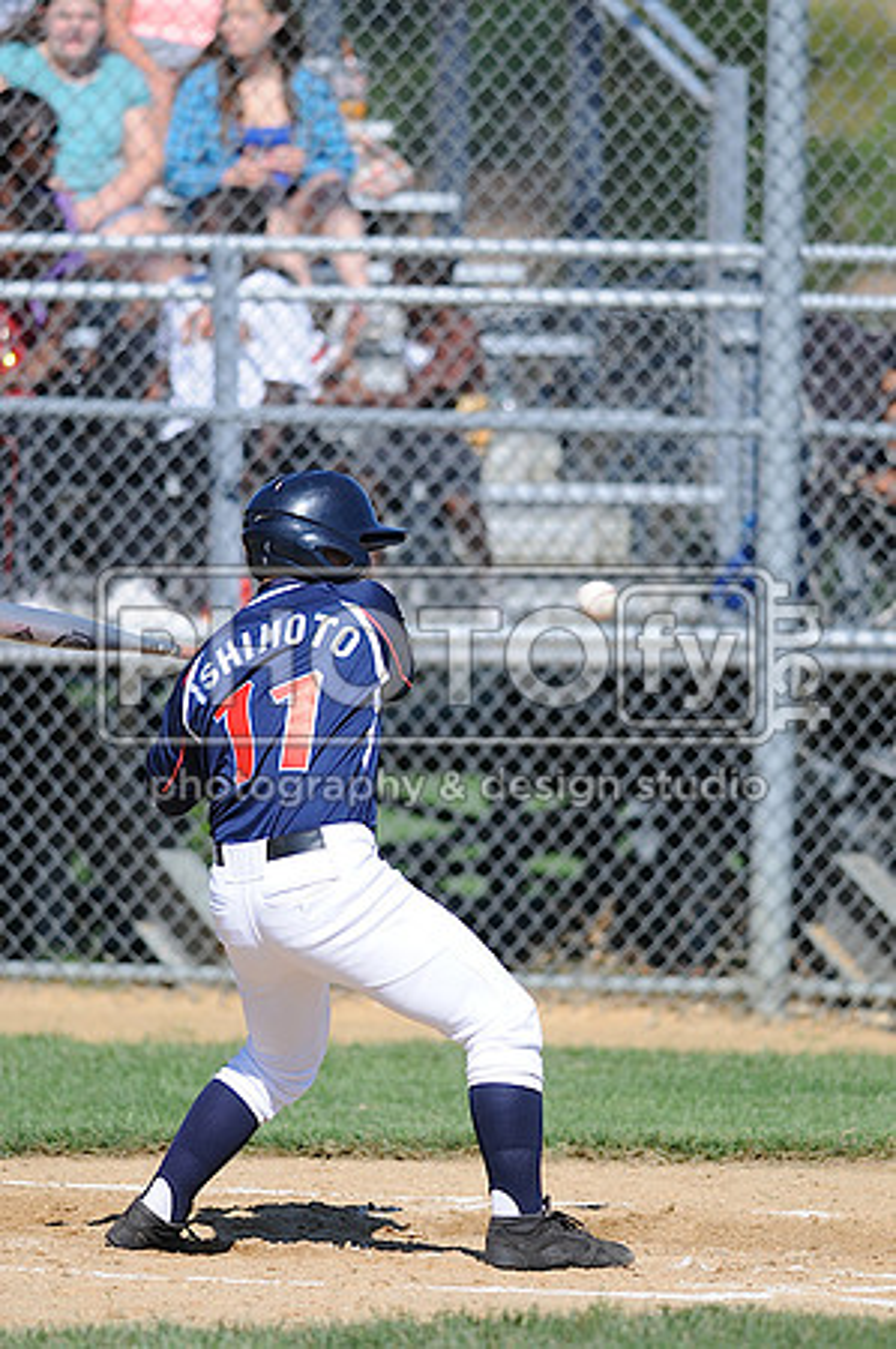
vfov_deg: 4.6
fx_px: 16838
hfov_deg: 3.0
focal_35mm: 450
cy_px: 674
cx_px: 448
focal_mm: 300
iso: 200
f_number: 4
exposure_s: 1/1600
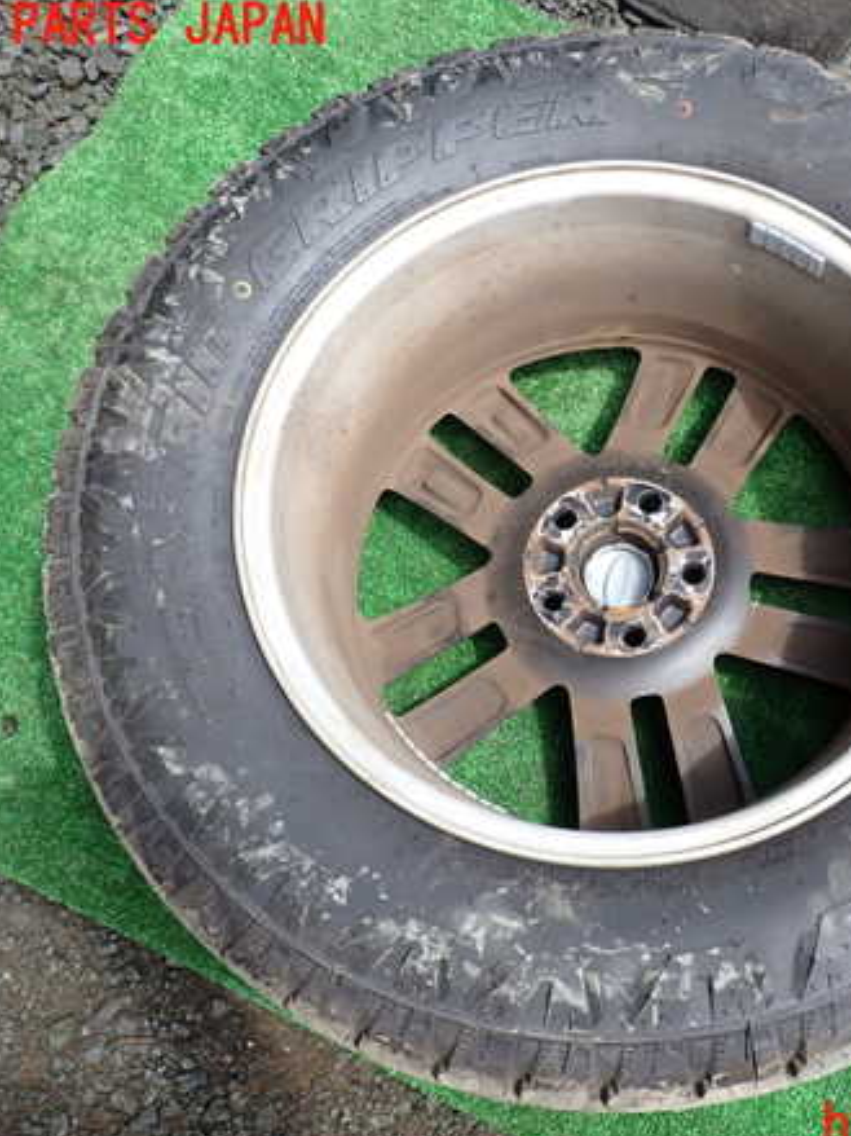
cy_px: 577
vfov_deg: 45.8
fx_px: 1345
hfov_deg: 34.4
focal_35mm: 41
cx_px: 631
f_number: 3.2
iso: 100
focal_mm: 5.4
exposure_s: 1/250
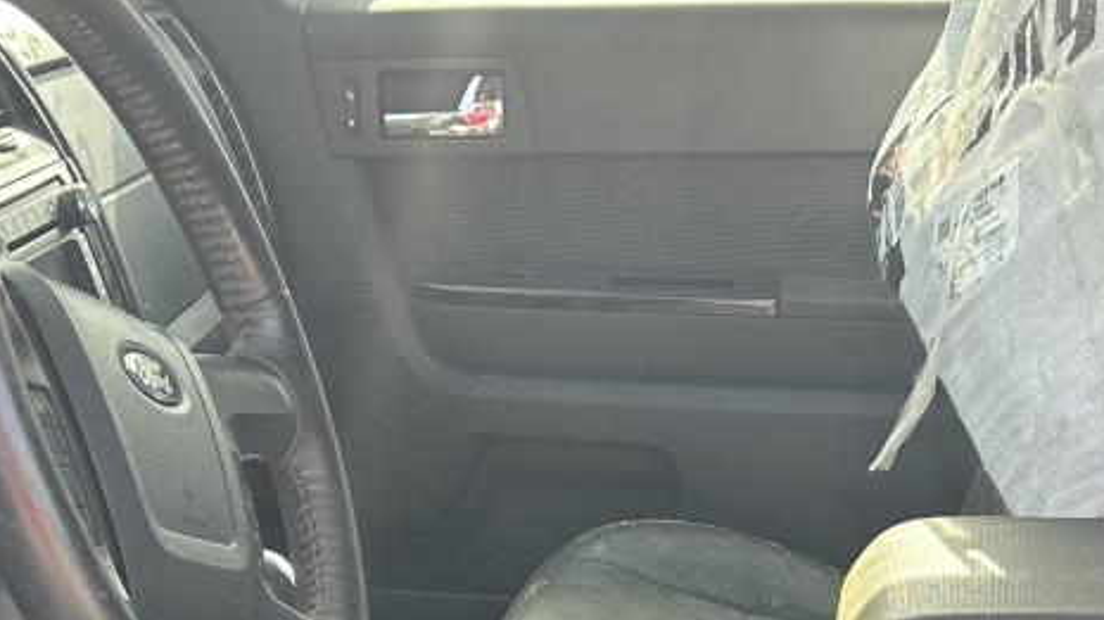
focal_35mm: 78
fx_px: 2282
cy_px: 1059
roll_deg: -1.2
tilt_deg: -28.8
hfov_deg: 27.2
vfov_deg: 14.0
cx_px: 525
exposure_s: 1/219
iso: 40
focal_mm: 5.7
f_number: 1.5
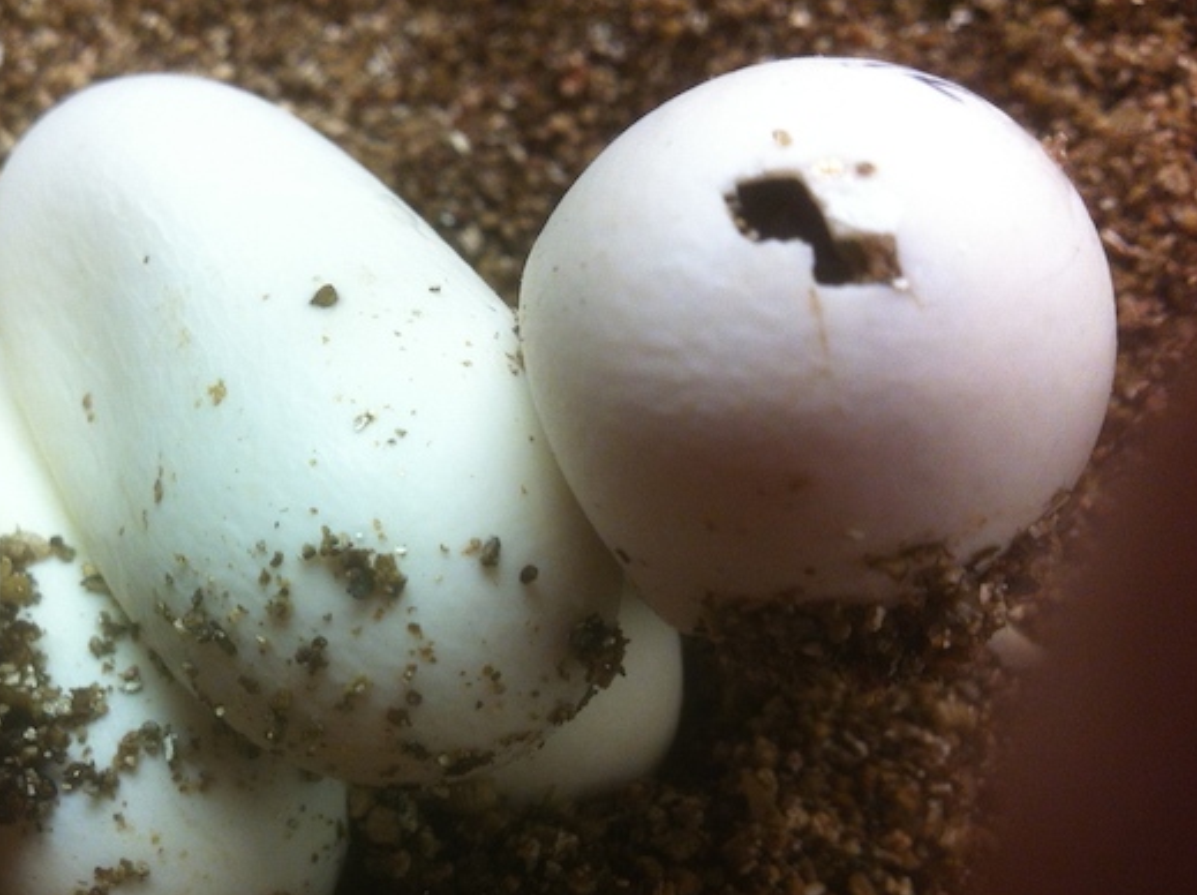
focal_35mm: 54
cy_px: 577
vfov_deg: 26.9
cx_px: 304
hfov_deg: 34.8
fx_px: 1865
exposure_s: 1/60
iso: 100
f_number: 2.8
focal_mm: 3.85
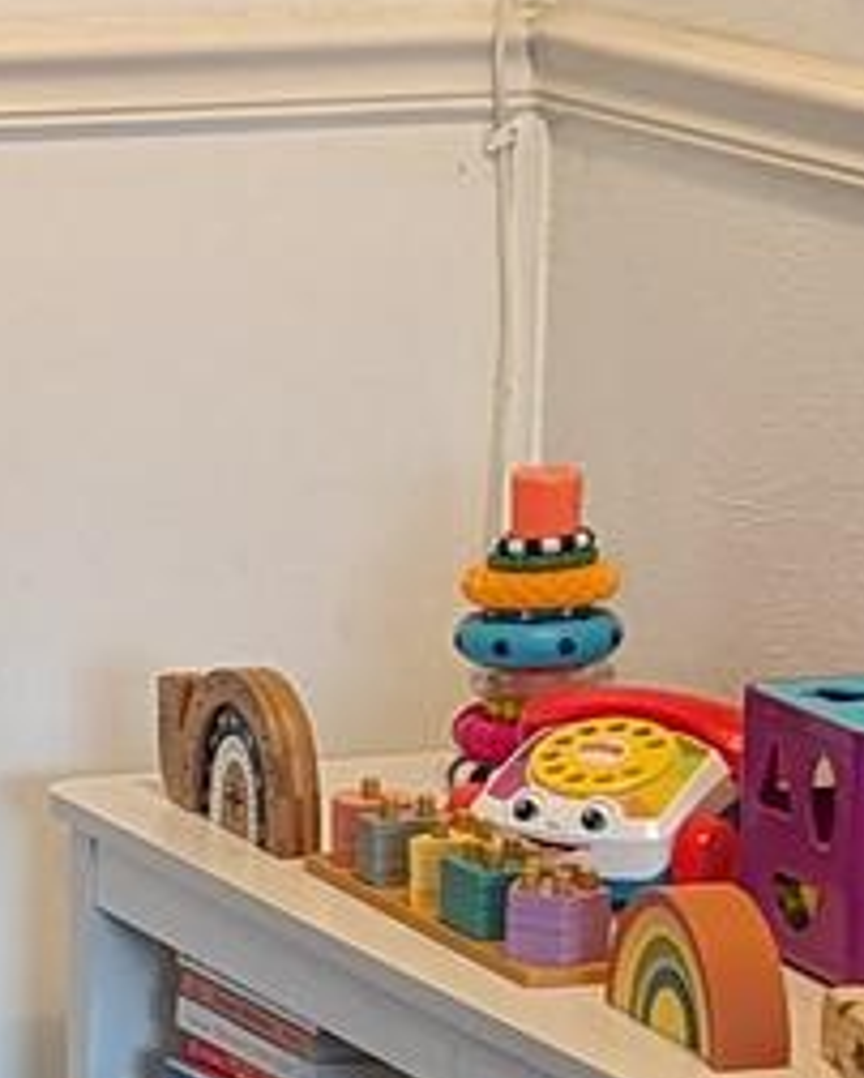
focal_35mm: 190
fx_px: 6066
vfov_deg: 10.2
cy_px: 667
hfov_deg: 8.1
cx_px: -180
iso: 120
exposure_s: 1/24
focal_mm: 6.81
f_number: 1.85
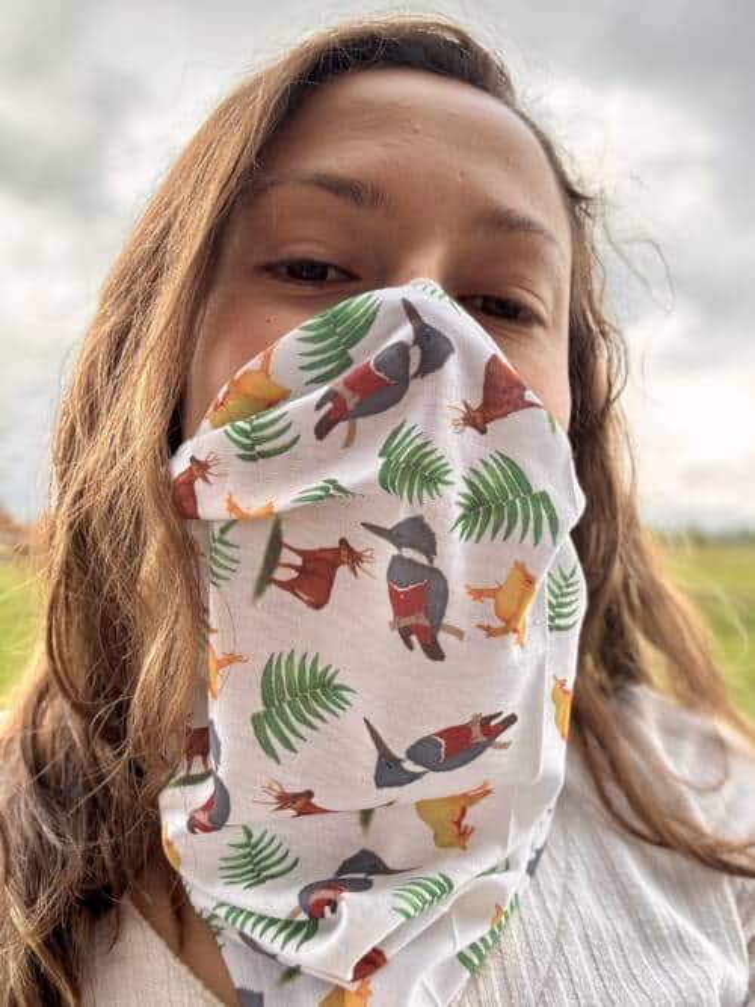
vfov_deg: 60.0
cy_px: 504
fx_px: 873
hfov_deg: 46.8
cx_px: 378
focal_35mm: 30
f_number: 1.9
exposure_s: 1/121
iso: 80
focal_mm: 2.69
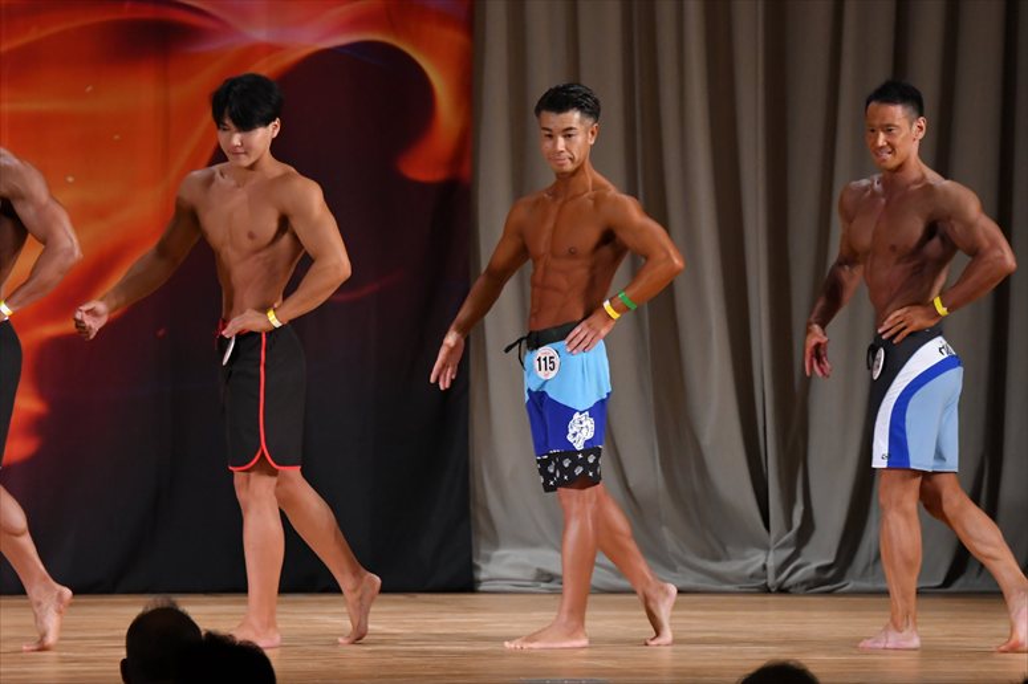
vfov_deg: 5.7
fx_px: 6850
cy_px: 342
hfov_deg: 8.6
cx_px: 514
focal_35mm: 240
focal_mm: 160
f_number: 5.6
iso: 3200
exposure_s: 1/400
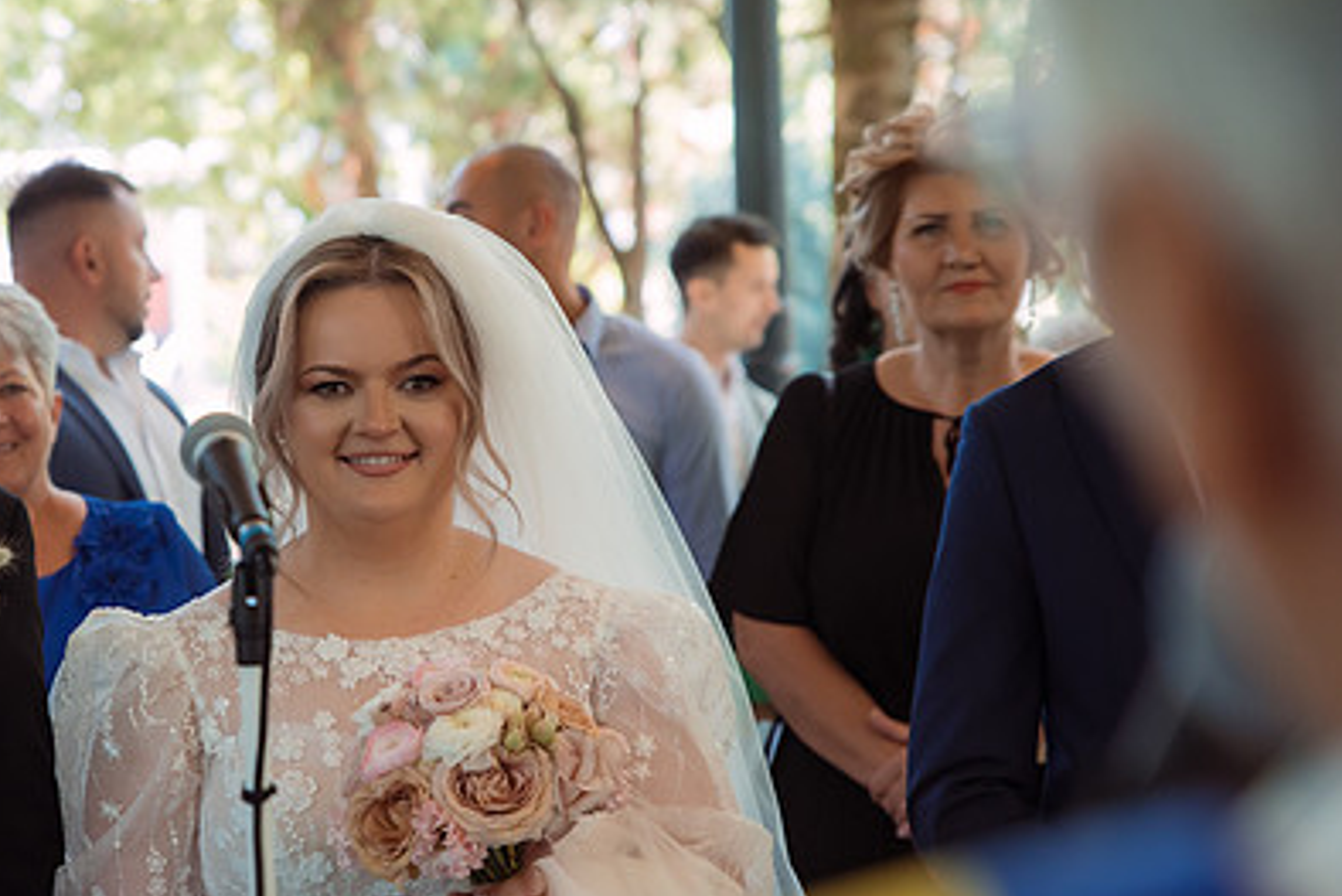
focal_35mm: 103
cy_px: 448
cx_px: 388
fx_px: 3841
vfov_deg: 13.3
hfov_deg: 19.7
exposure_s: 1/200
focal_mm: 70
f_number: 3.2
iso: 640
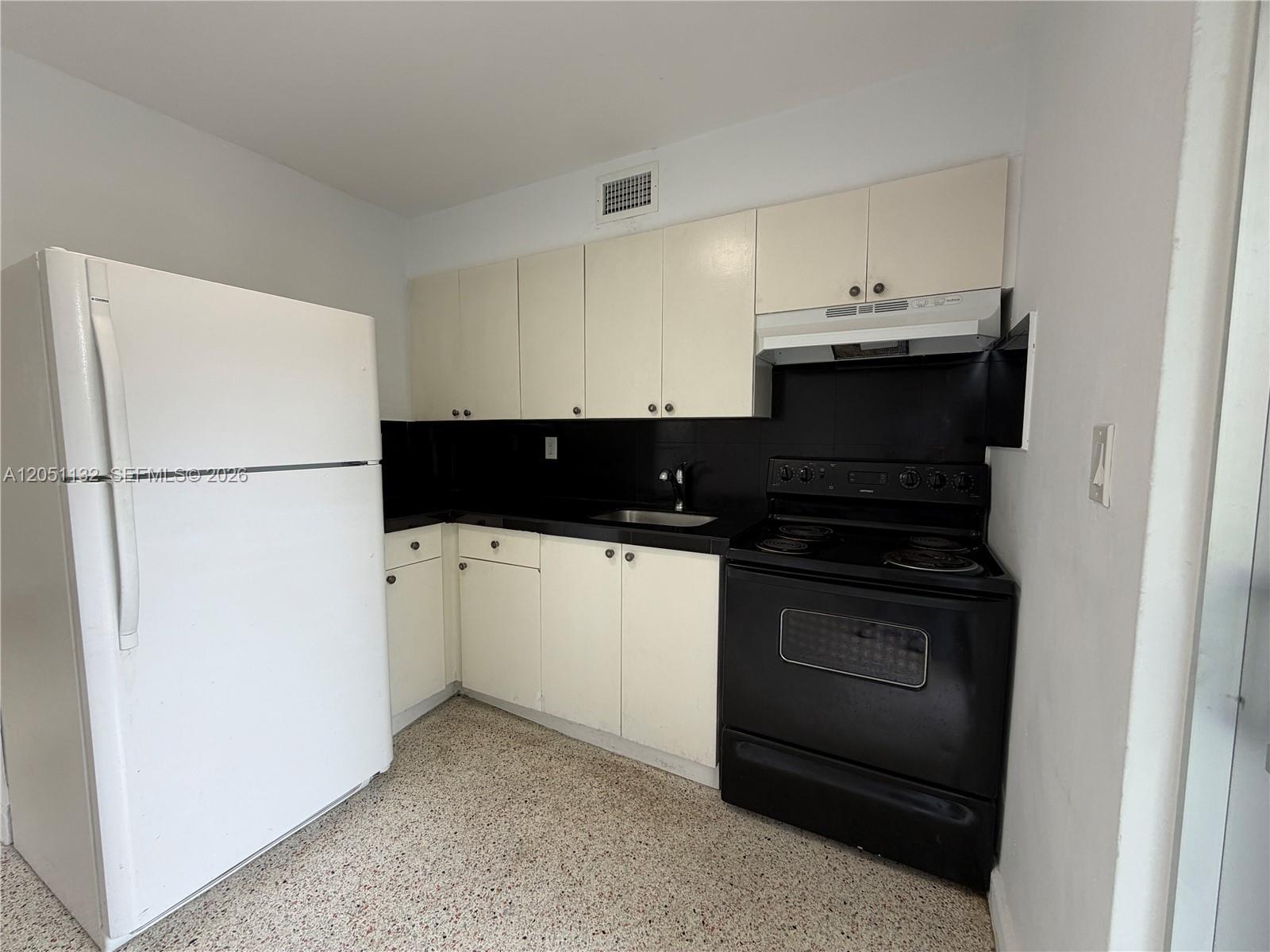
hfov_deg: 102.1
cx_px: 635
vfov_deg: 85.7
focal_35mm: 14
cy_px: 476
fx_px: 514
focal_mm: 2.22
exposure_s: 1/121
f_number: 2.2
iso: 80
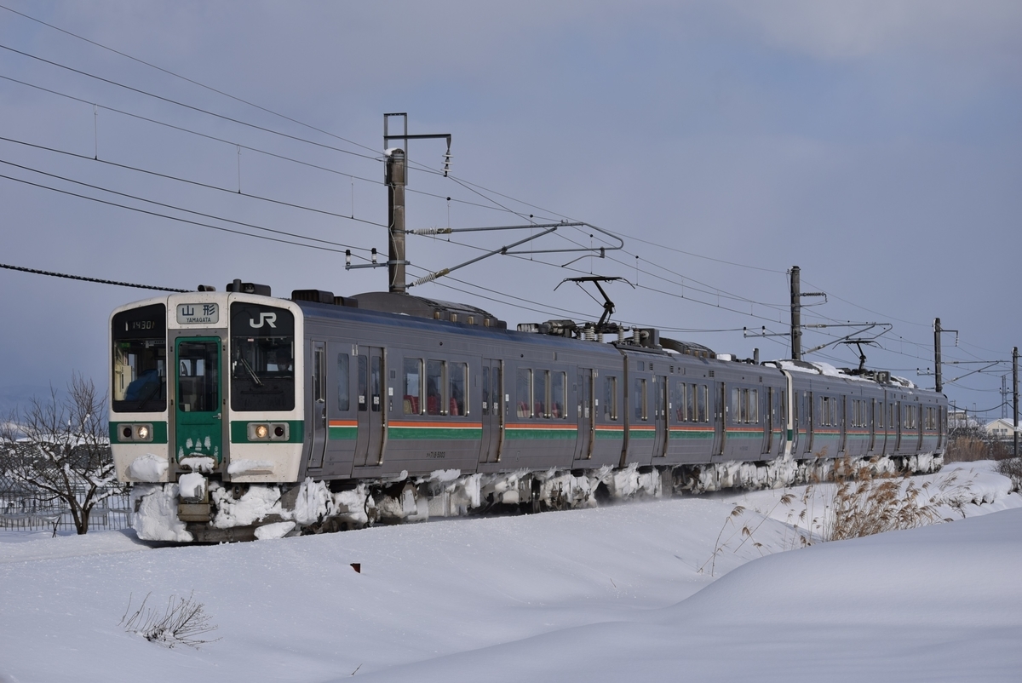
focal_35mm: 102
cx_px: 511
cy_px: 342
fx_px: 2898
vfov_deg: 13.4
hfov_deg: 20.0
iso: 100
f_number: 5.6
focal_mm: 68
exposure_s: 1/2500
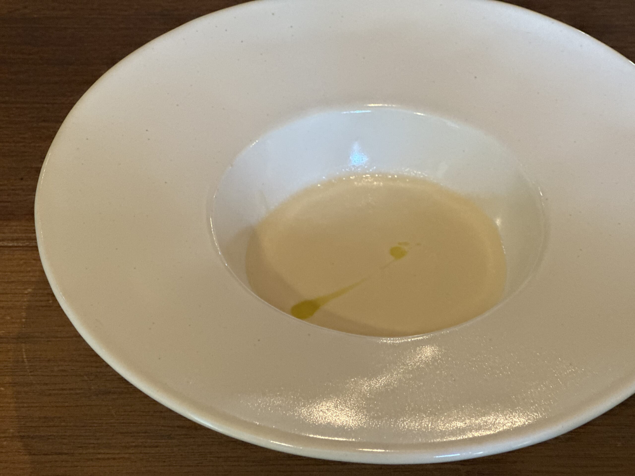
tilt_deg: -42.7
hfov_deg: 25.3
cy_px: 238
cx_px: 318
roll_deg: +0.9
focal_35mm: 77
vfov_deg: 19.1
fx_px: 1412
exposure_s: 1/30
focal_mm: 9
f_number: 2.8
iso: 320
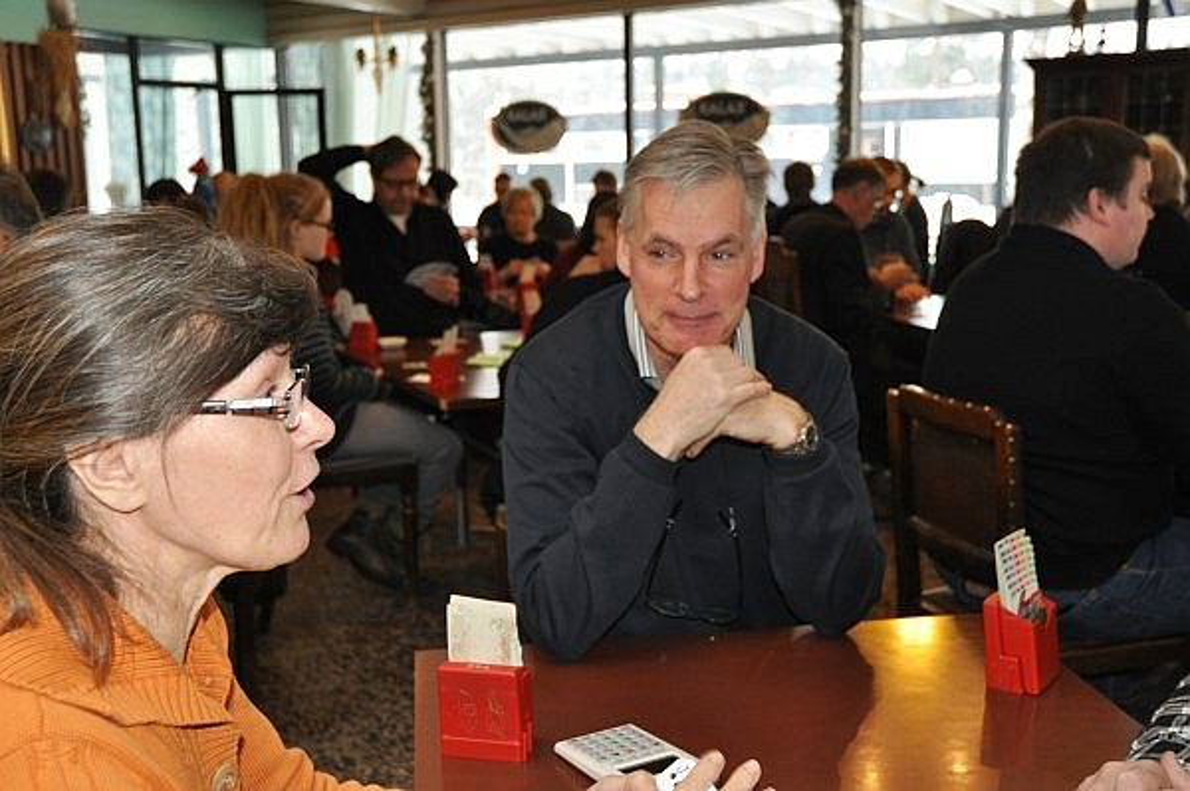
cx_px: 595
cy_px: 396
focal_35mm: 40
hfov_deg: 48.0
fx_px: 1338
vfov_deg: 33.0
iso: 800
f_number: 3.8
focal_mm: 27
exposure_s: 1/60
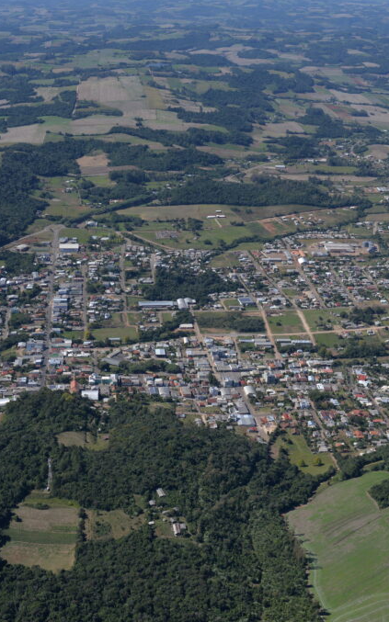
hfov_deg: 24.0
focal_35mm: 54
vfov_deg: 37.5
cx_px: 200
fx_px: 916
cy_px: 311
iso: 100
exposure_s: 1/500
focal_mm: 35
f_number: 8
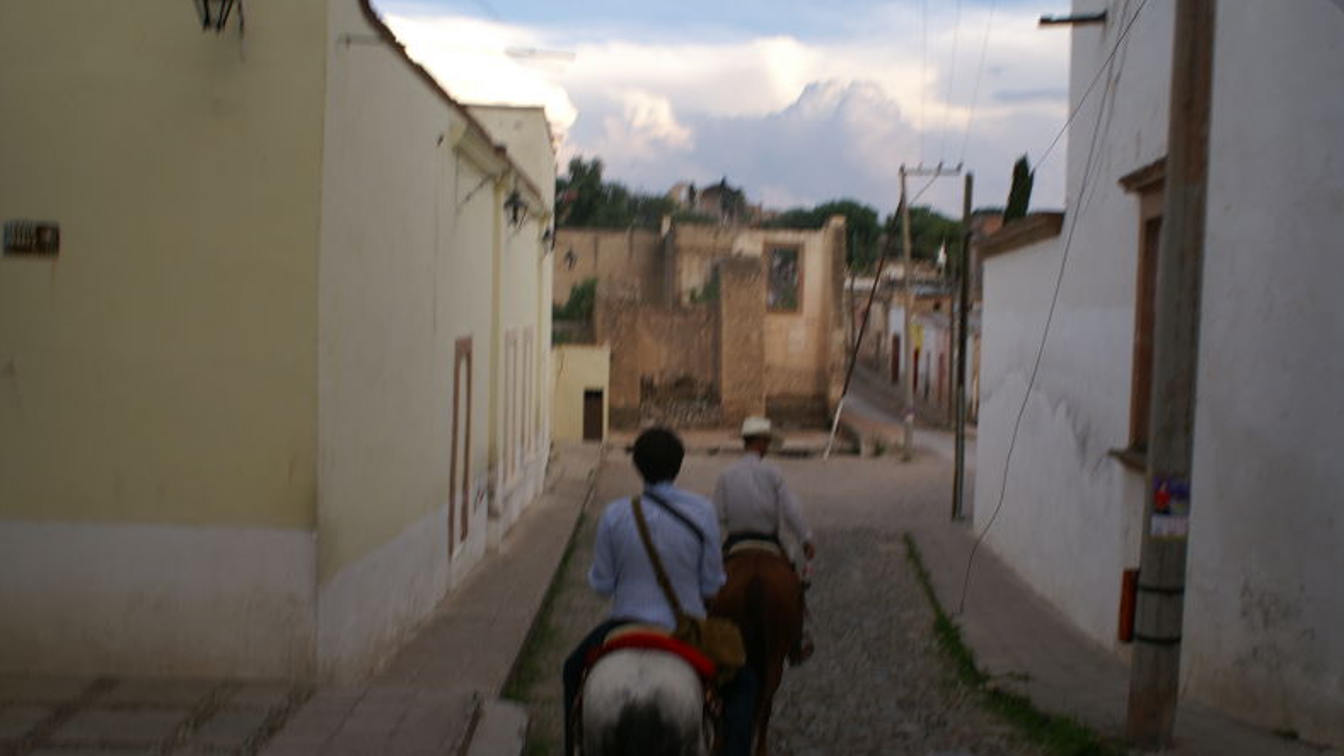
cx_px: 678
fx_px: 1247
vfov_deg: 33.7
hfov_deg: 56.6
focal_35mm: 35
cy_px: 410
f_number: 8
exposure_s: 1/100
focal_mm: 22
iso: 100
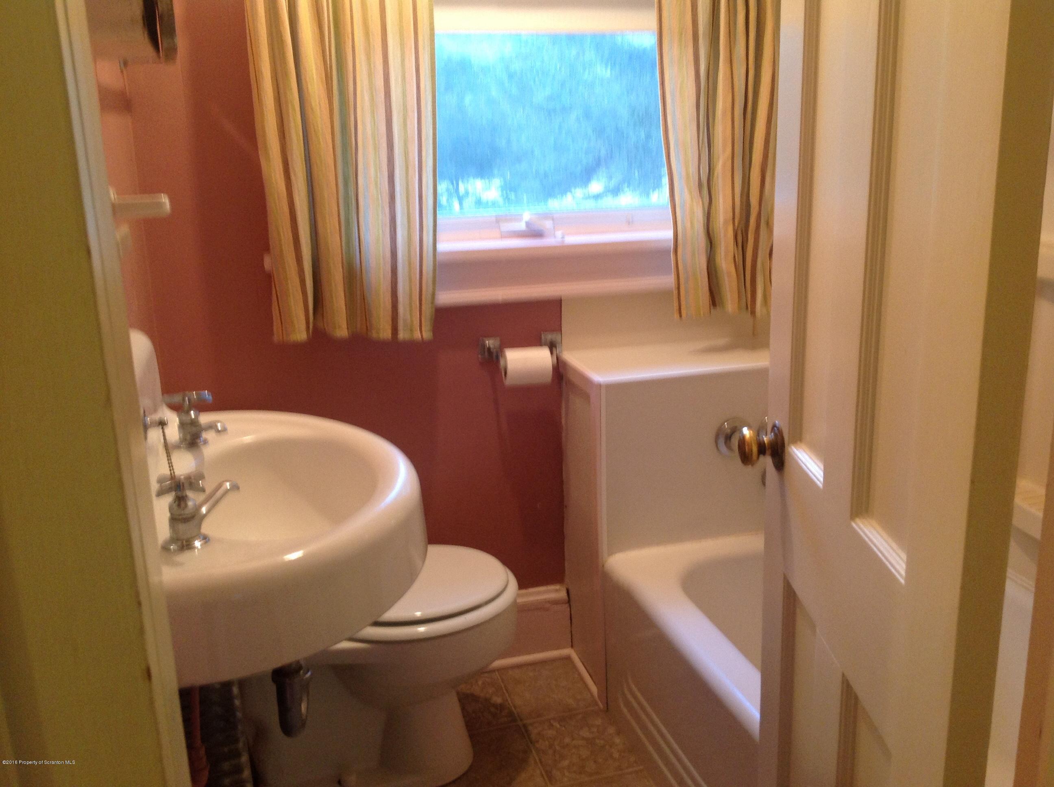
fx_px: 1064
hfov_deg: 52.7
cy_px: 394
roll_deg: +1.6
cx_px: 527
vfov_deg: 40.6
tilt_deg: -16.9
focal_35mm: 35
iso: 80
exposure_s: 1/15
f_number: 2.4
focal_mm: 4.28
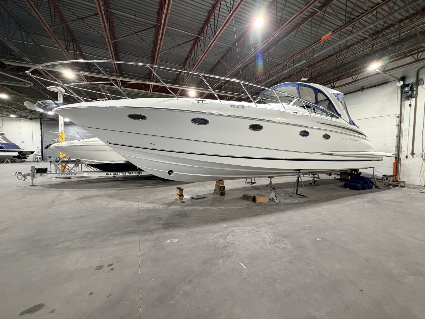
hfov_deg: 102.1
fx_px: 172
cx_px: 212
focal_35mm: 14
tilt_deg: -3.1
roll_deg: -0.1
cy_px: 160
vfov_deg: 85.7
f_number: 2.2
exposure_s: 1/60
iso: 400
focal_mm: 2.22
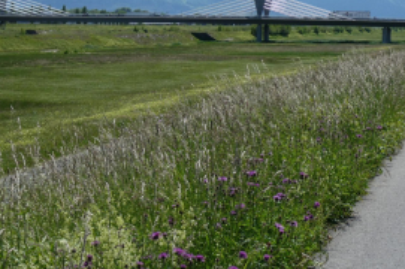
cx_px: 119
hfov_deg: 24.6
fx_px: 921
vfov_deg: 16.5
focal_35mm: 82
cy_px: 69
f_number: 4.1
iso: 80
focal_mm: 9
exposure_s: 1/1000
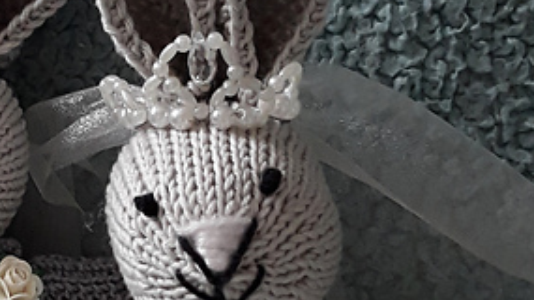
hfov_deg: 31.3
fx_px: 934
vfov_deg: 17.0
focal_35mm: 66
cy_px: 409
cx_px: 124
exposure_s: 1/25
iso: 200
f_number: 1.7
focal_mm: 3.71
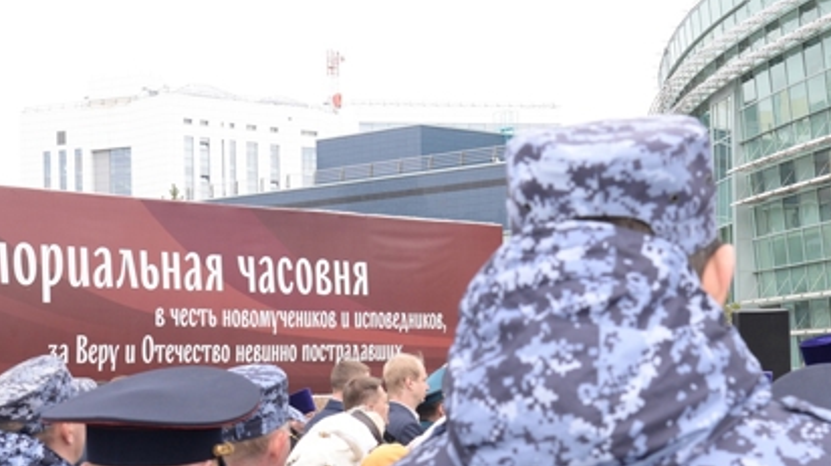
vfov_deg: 14.3
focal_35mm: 84
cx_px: 593
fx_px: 1849
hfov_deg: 25.1
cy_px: 305
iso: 250
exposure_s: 1/125
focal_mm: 44
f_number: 10
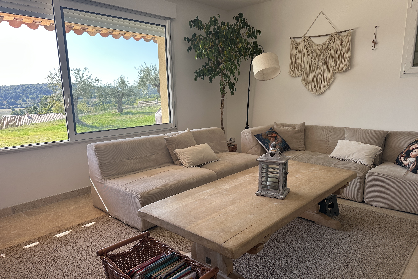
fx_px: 290
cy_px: 153
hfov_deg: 71.5
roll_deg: +0.7
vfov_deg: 51.2
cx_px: 209
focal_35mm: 25
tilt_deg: -12.0
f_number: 1.78
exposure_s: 1/541
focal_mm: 6.86
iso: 80
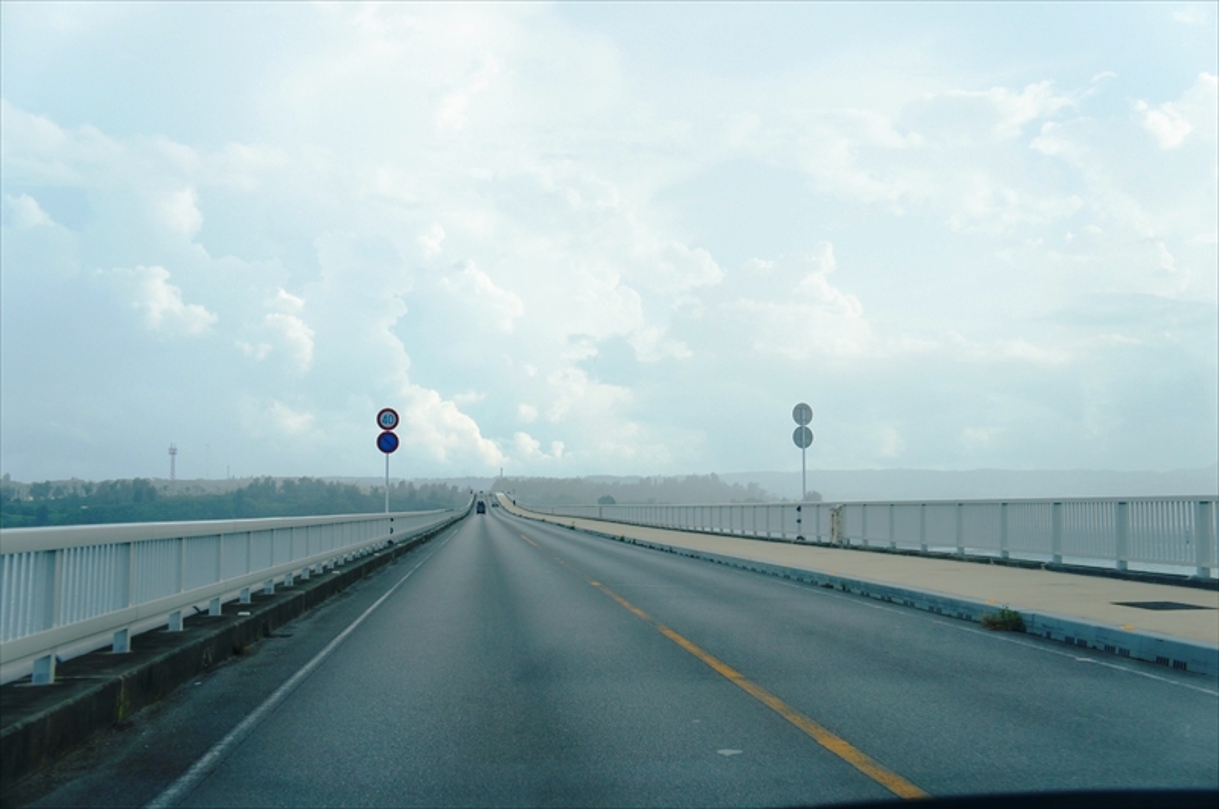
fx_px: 1674
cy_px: 404
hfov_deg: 40.0
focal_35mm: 50
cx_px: 610
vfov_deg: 27.2
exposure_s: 1/320
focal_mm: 33
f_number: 6.3
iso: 200
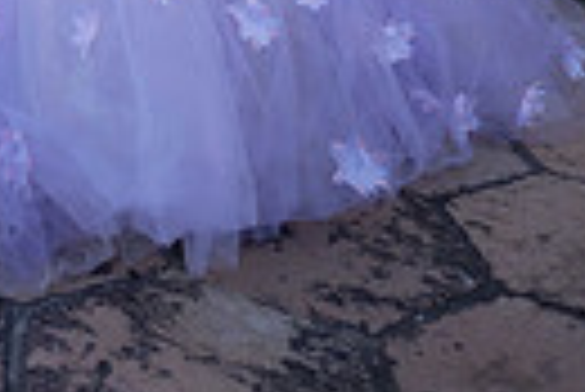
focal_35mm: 69
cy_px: -604
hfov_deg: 27.1
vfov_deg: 13.3
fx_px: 1122
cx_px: -40
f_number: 2.8
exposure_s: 1/500
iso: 125
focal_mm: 20
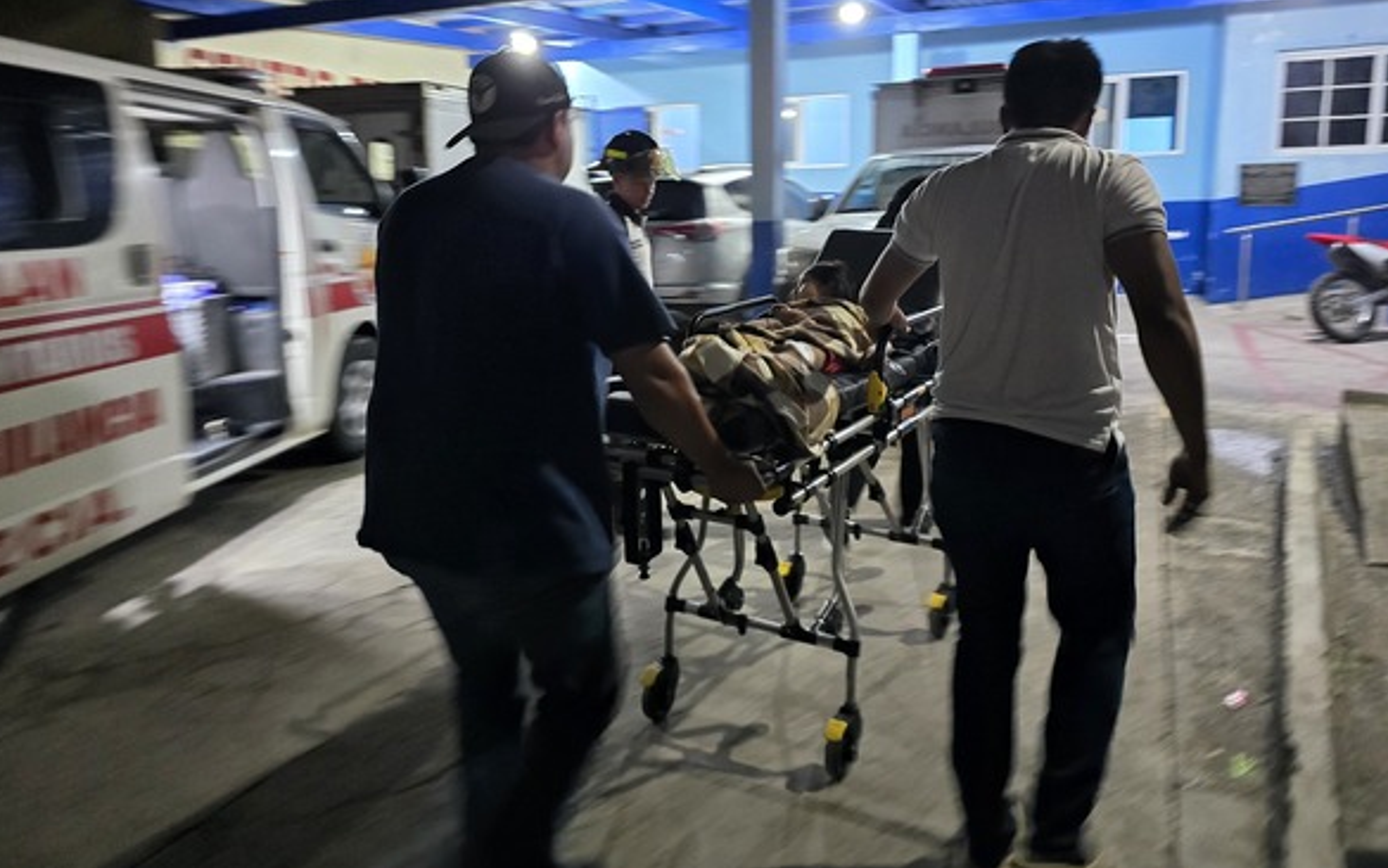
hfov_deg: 72.5
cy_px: 337
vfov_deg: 48.9
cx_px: 695
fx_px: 946
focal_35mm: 25
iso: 1250
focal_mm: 6.3
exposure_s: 1/20
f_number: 1.7
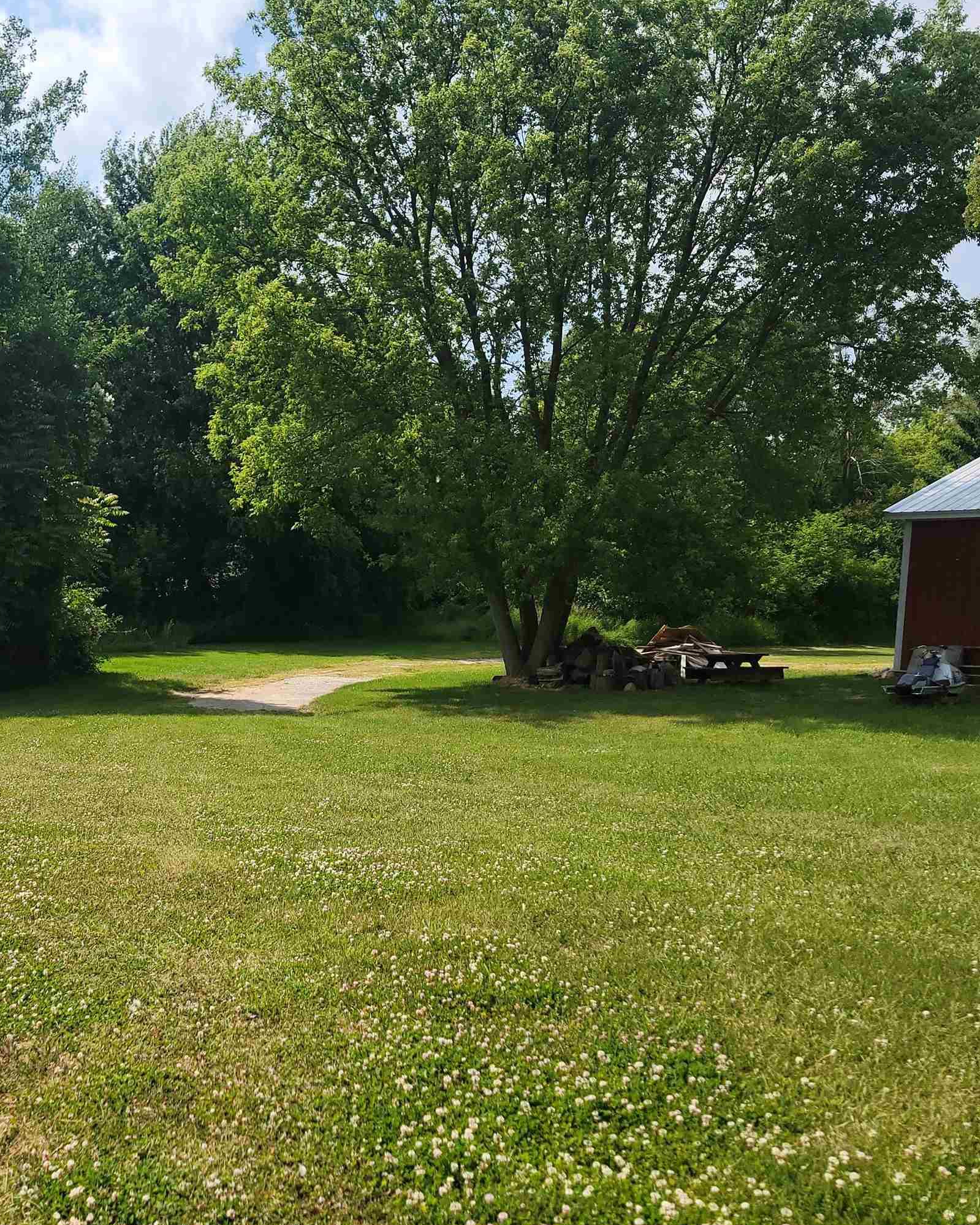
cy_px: 694
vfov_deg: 50.1
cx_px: 147
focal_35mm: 36
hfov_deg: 39.0
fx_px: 1305
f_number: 1.8
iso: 16
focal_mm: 6.7
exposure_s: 1/1041
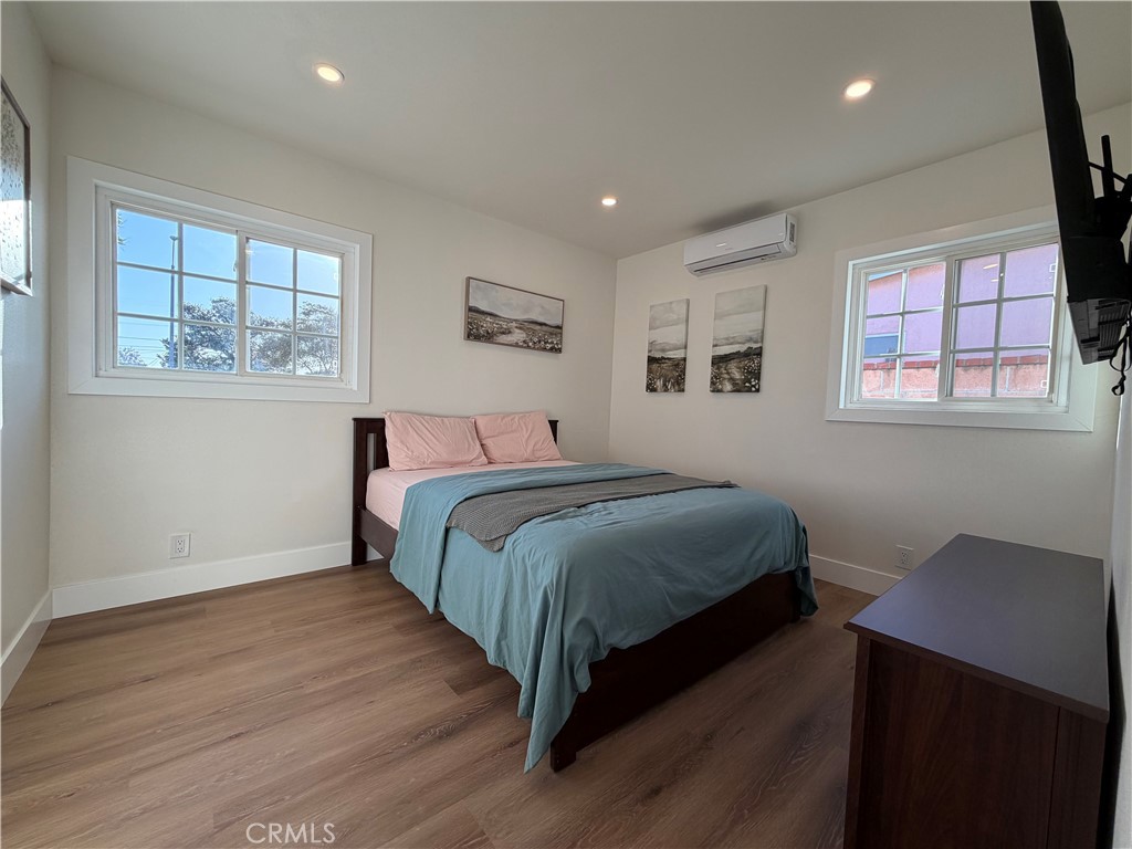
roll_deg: -2.6
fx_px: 458
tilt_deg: -2.1
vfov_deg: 85.7
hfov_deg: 102.1
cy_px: 424
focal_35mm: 14
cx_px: 566
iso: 64
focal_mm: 2.22
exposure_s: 1/153
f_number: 2.2
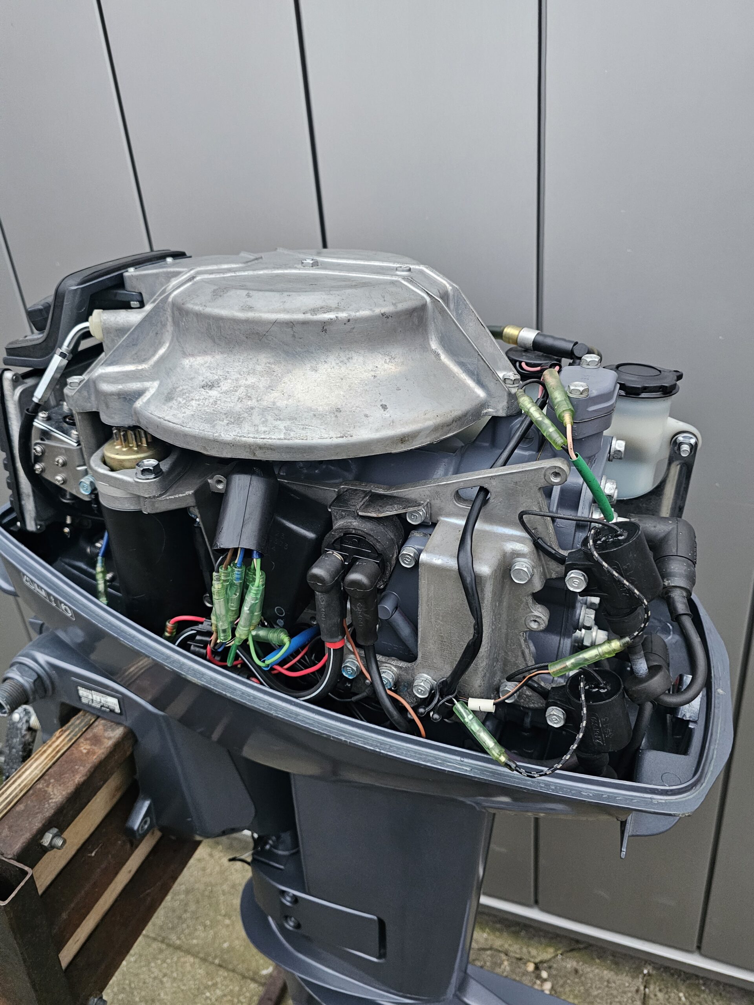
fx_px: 668
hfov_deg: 58.9
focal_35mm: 23
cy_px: 502
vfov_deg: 73.9
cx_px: 377
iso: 800
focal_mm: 6.3
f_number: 1.7
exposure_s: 1/100
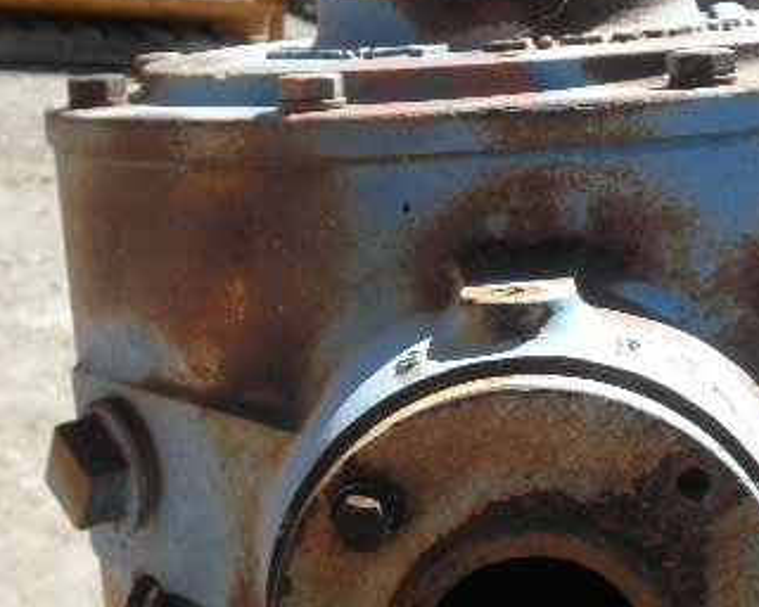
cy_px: 420
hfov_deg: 22.2
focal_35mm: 86
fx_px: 1932
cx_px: 434
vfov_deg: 17.8
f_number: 3.4
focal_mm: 7.9
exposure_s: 1/400
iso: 64
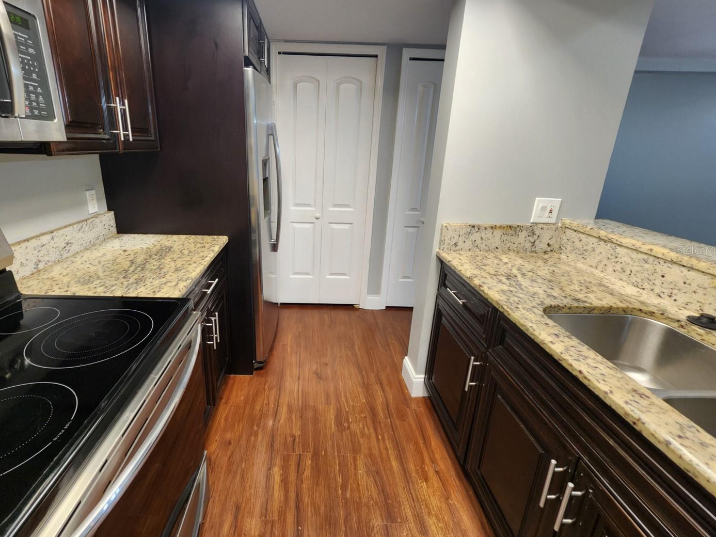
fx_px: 310
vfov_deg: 81.6
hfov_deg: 97.7
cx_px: 313
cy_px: 250
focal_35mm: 15
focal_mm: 2.2
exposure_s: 1/60
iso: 250
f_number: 2.2
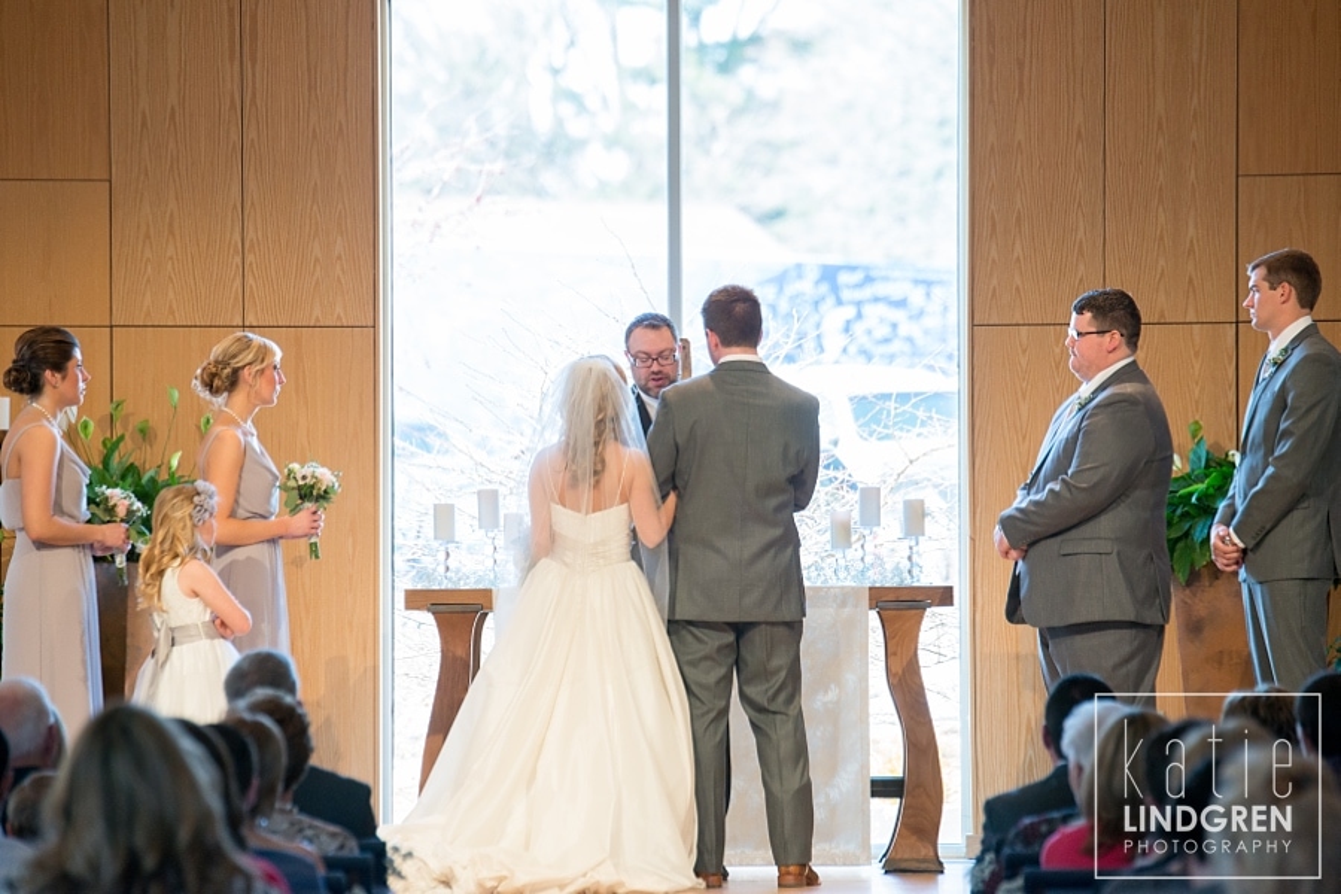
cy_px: 447
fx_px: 7449
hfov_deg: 10.3
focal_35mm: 200
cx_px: 670
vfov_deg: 6.9
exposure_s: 1/250
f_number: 4.5
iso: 1000
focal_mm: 200
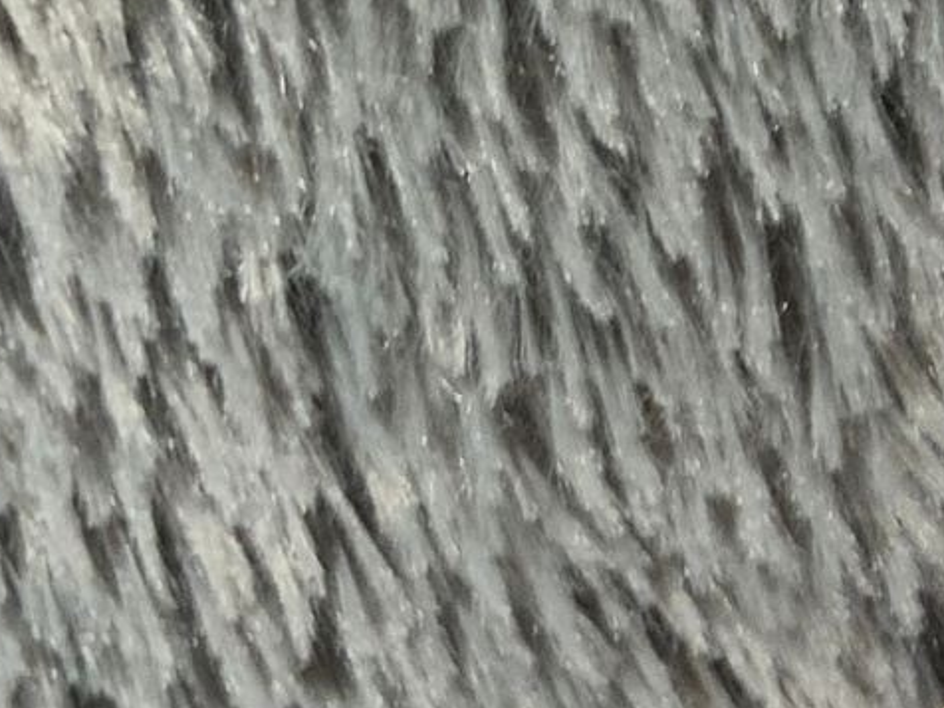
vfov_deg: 9.5
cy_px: 680
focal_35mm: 156
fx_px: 4254
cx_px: 1811
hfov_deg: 11.5
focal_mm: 3
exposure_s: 1/104
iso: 32
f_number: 1.8
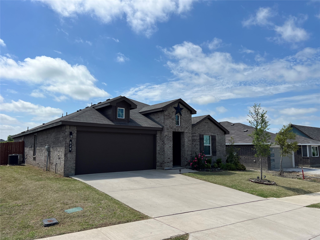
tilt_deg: +7.9
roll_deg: -0.1
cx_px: 160
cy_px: 120
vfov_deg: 53.1
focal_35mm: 26
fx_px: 240
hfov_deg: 67.3
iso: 50
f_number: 1.5
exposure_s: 1/7463
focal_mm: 5.7
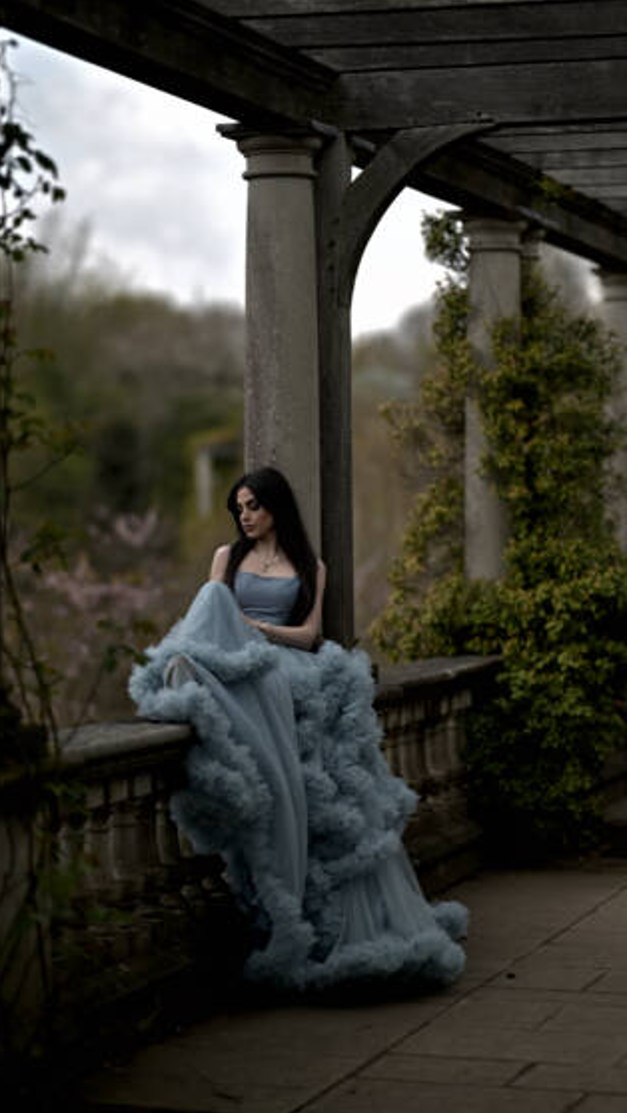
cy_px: 560
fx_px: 2659
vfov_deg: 23.7
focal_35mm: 90
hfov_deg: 13.4
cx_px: 299
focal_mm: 85
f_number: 1.2
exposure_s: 1/4000
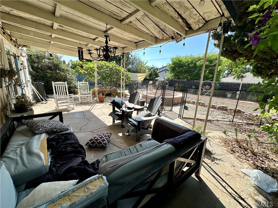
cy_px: 104
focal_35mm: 14
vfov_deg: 85.7
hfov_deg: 102.1
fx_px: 112
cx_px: 139
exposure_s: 1/729
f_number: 2.2
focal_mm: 2.22
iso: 40
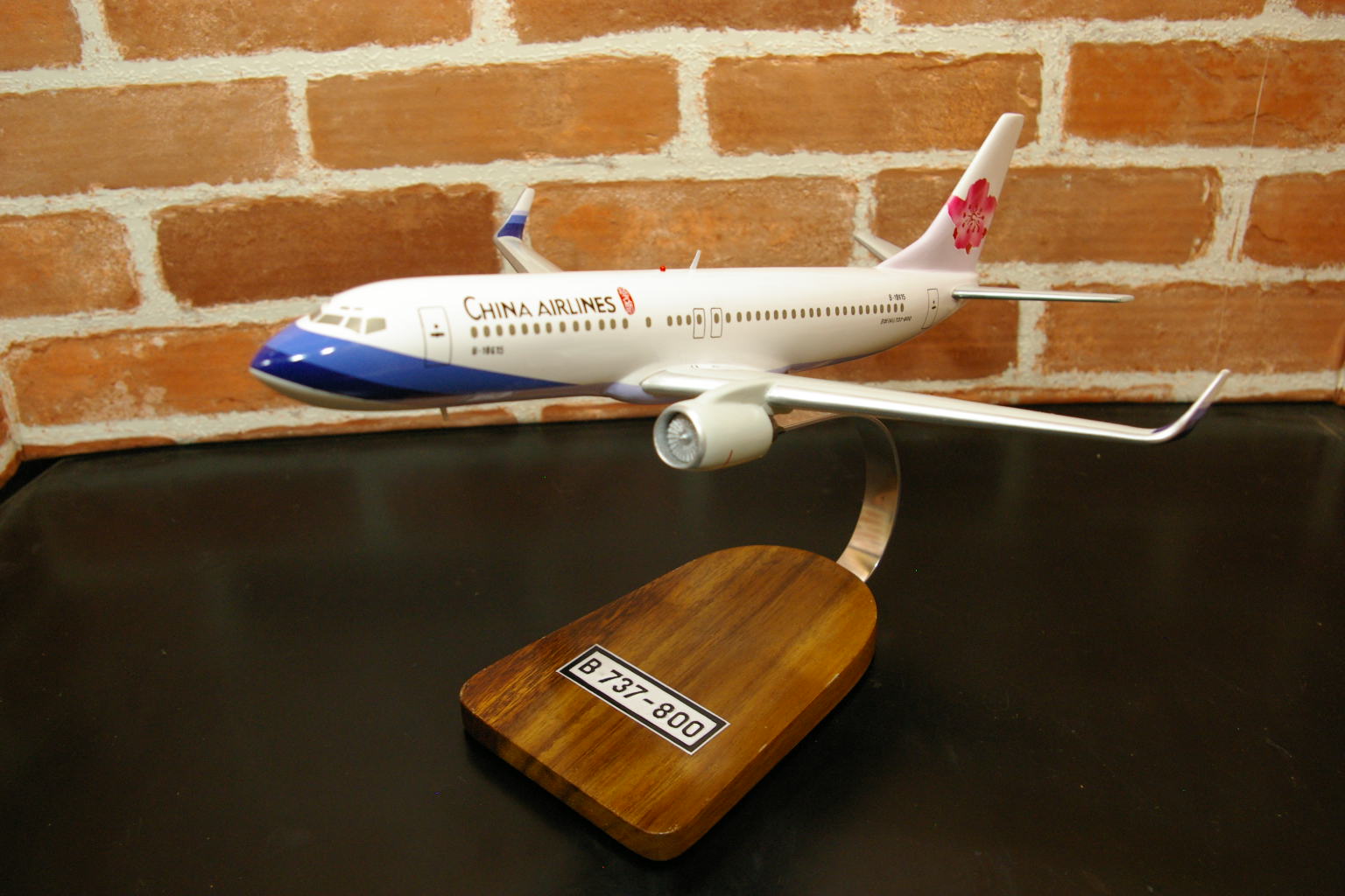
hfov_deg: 49.6
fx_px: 1457
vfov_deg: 34.2
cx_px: 672
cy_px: 448
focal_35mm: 39
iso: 800
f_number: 5.6
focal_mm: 26
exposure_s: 1/30
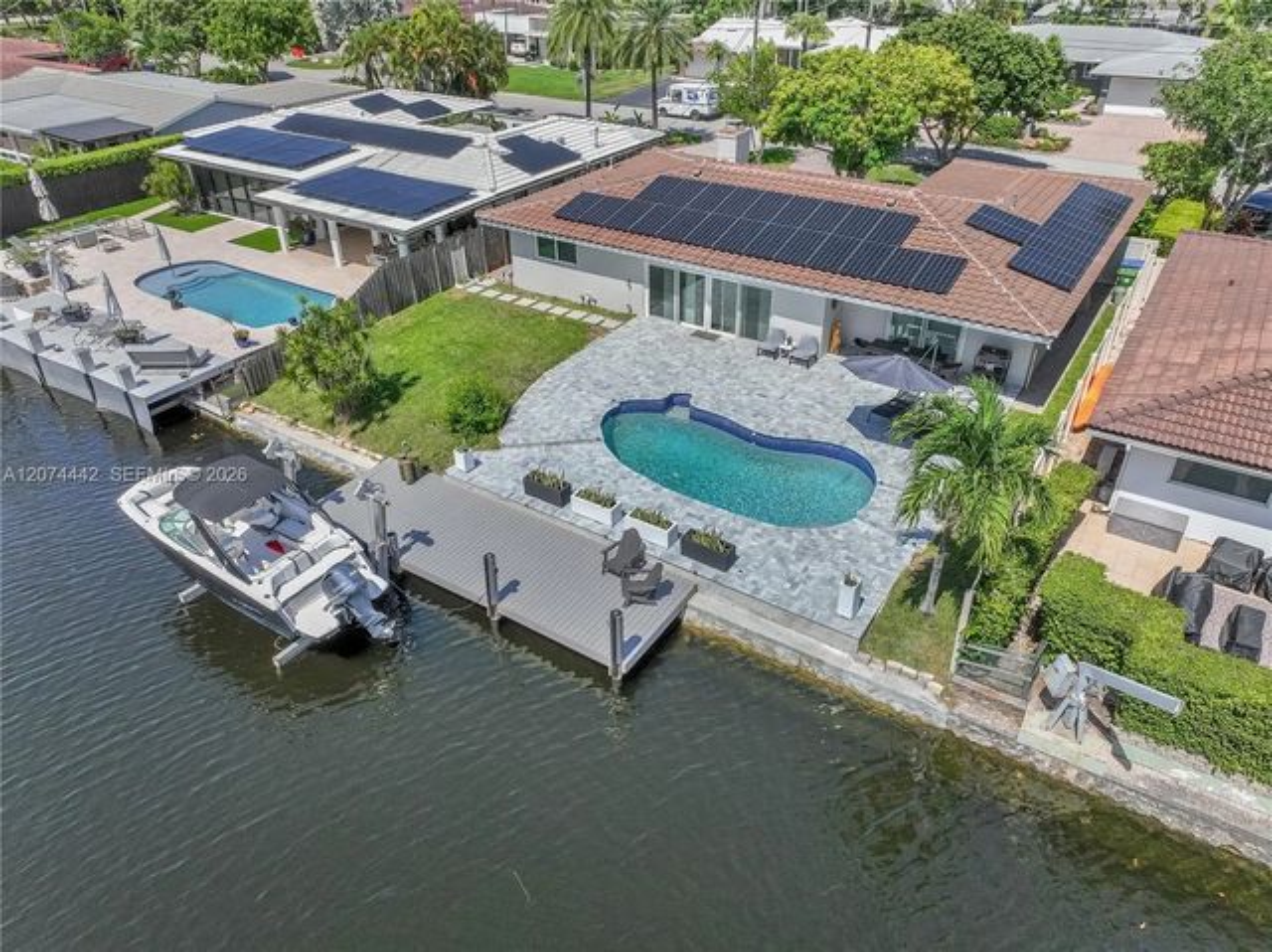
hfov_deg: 71.6
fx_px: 881
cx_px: 636
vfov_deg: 56.8
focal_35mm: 24
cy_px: 476
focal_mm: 12.29
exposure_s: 1/3200
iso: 150
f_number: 2.8
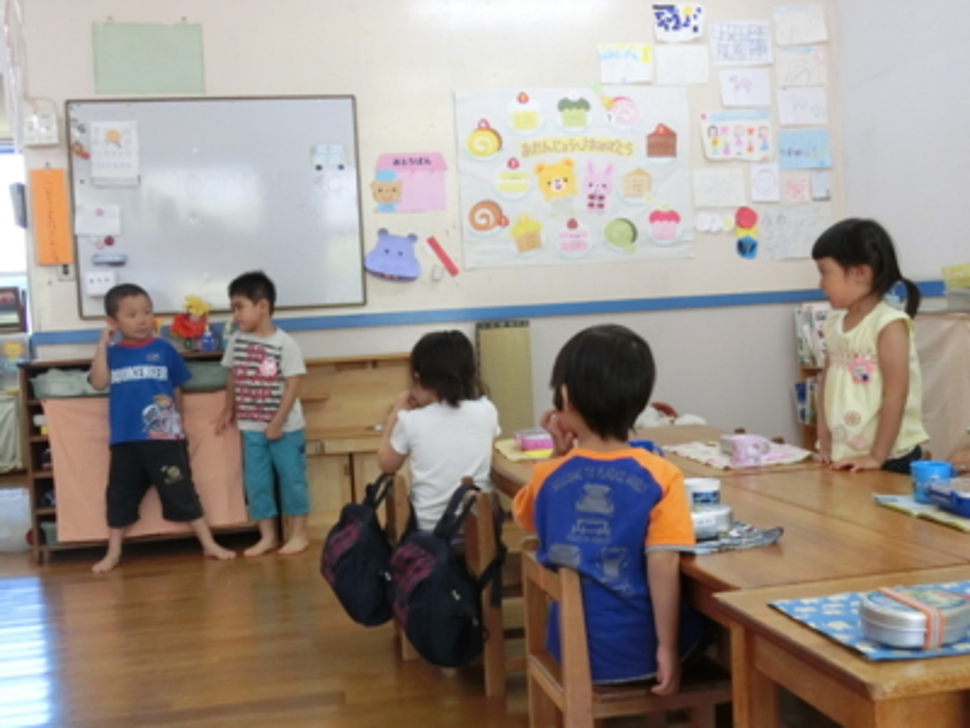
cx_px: 485
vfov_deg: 36.8
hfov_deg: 47.9
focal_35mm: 39
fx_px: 1093
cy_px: 364
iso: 800
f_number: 4.1
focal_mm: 6.9
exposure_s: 1/125
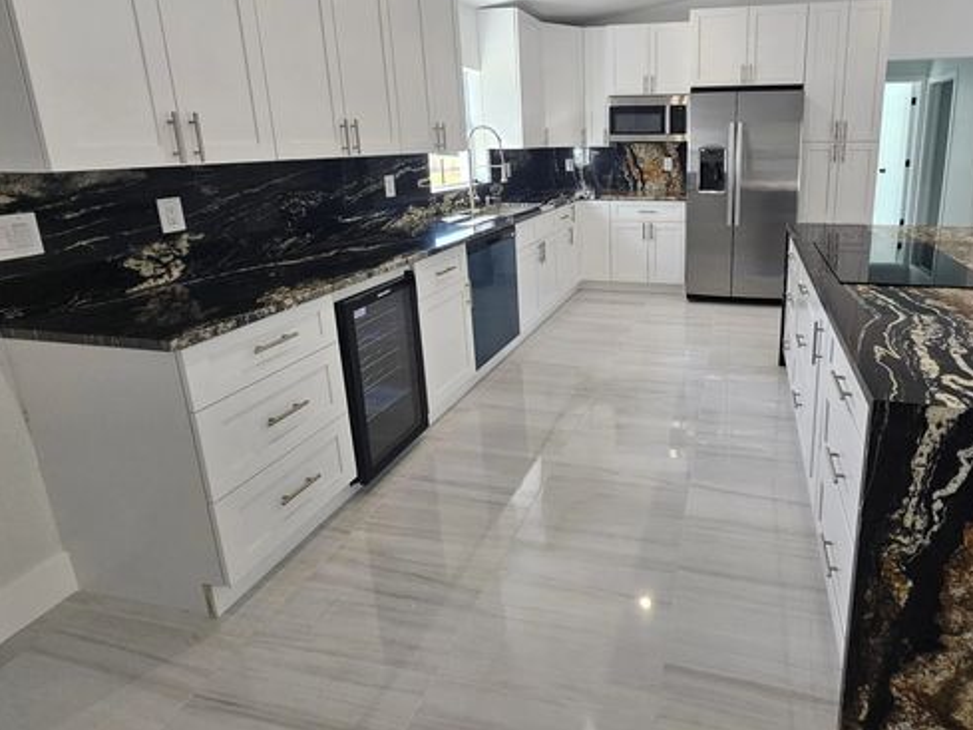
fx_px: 478
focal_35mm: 17
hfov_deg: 88.3
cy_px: 255
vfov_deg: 72.9
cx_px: 635
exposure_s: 1/60
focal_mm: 2.2
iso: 80
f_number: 2.2
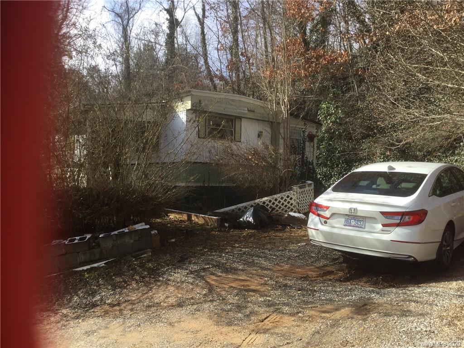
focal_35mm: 31
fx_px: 416
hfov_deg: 58.4
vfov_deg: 45.4
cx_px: 232
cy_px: 174
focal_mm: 3.3
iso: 25
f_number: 2.4
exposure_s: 1/631
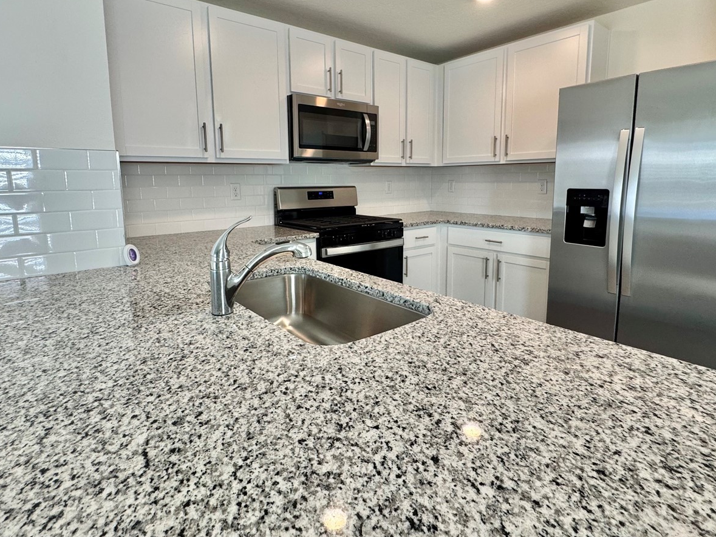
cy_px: 230
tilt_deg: -8.4
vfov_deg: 68.3
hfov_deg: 84.7
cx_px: 352
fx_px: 393
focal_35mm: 19
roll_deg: +0.4
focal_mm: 2.22
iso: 160
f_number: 2.2
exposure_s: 1/120
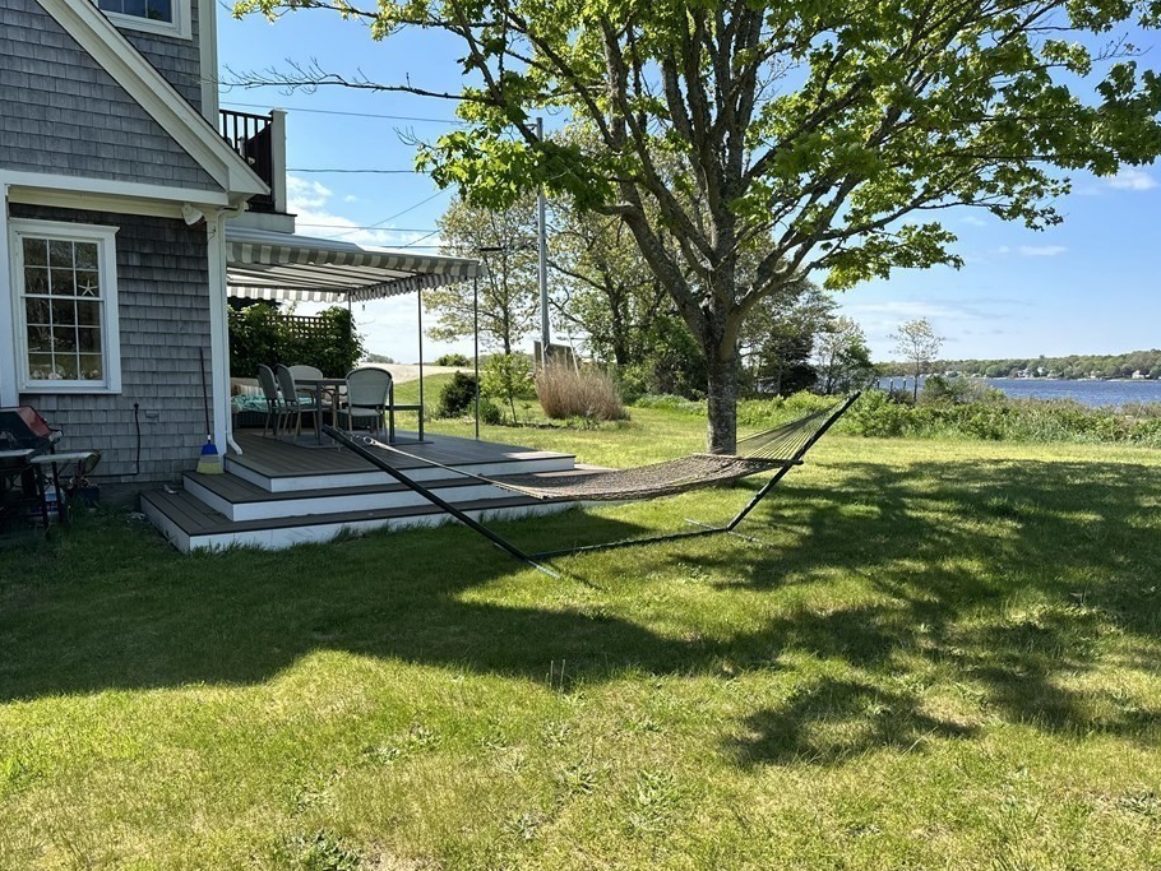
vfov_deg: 51.3
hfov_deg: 65.3
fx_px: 906
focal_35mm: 27
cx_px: 579
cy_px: 469
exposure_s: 1/2353
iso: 80
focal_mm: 6.86
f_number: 1.78
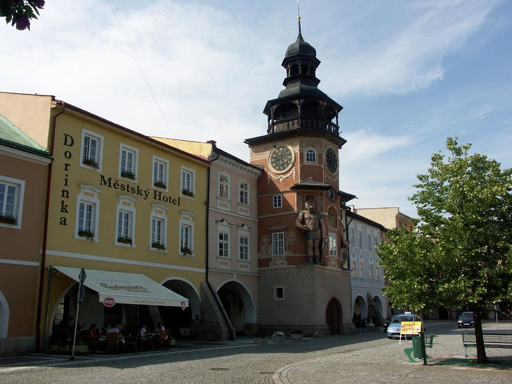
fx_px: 503
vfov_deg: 41.8
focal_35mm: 34
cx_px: 256
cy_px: 192
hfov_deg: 54.0
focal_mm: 8.81
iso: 64
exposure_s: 1/250
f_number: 7.1
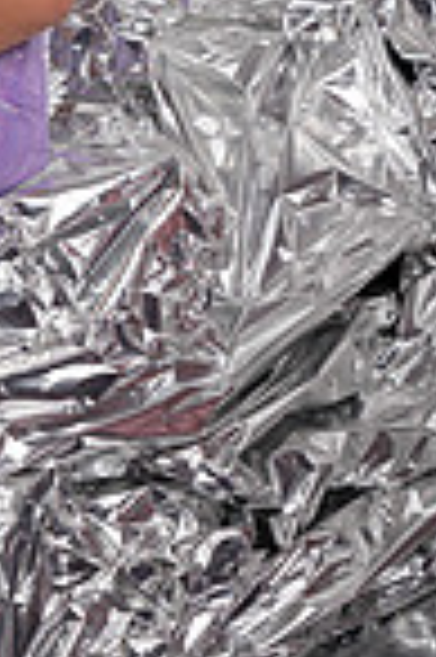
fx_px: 3314
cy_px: -81
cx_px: -135
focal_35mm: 182
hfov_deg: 7.4
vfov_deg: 11.1
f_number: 5.6
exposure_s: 1/160
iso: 160
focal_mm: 59
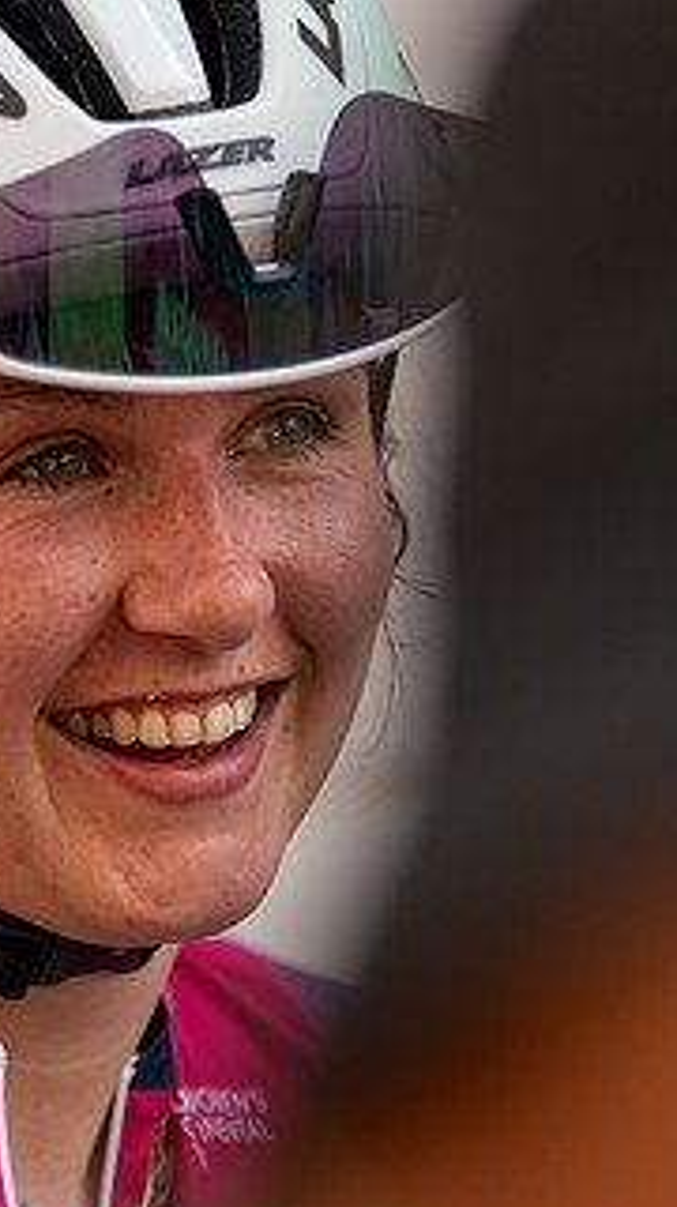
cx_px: 237
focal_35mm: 285
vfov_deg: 7.6
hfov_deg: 4.3
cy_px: 595
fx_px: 9117
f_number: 2.8
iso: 800
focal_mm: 130
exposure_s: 1/2000
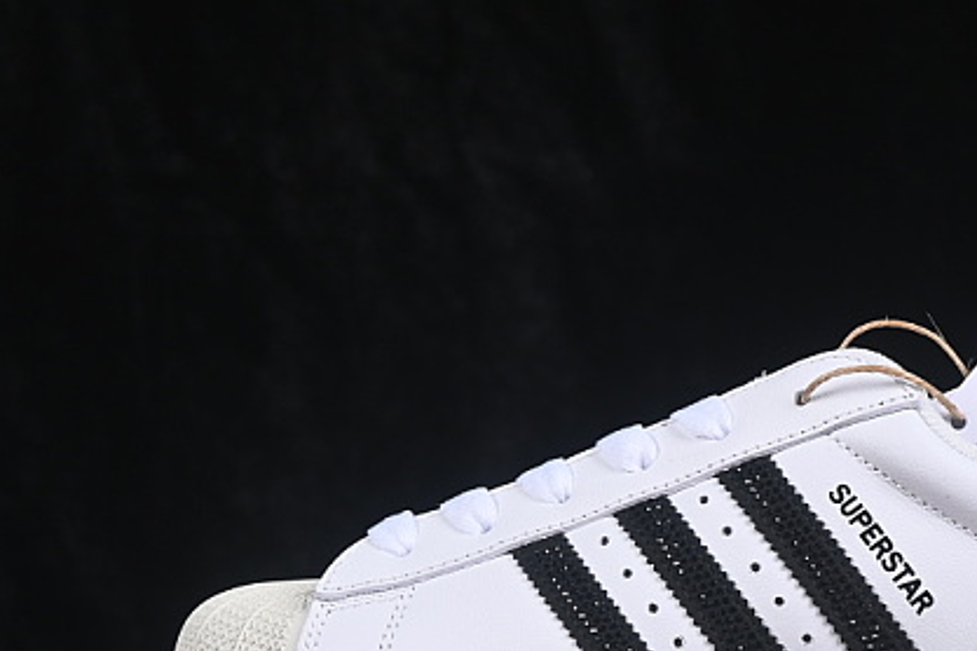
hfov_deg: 14.2
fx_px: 3908
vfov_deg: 9.5
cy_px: 427
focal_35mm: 144
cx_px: 754
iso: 160
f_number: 8
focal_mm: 50
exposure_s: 1/80
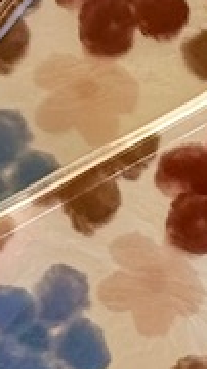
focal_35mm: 371
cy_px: -84
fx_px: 3627
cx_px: 268
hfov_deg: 3.3
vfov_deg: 5.8
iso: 100
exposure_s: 1/1330
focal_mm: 6.76
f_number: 1.78
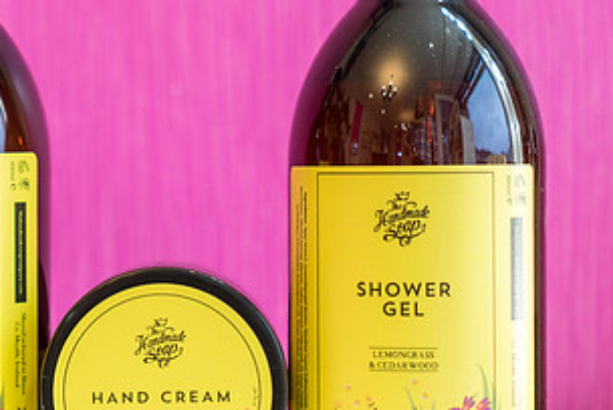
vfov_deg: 11.0
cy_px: 155
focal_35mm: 125
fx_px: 2129
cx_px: 172
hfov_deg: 16.3
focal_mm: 63
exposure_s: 1/13
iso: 100
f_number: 4
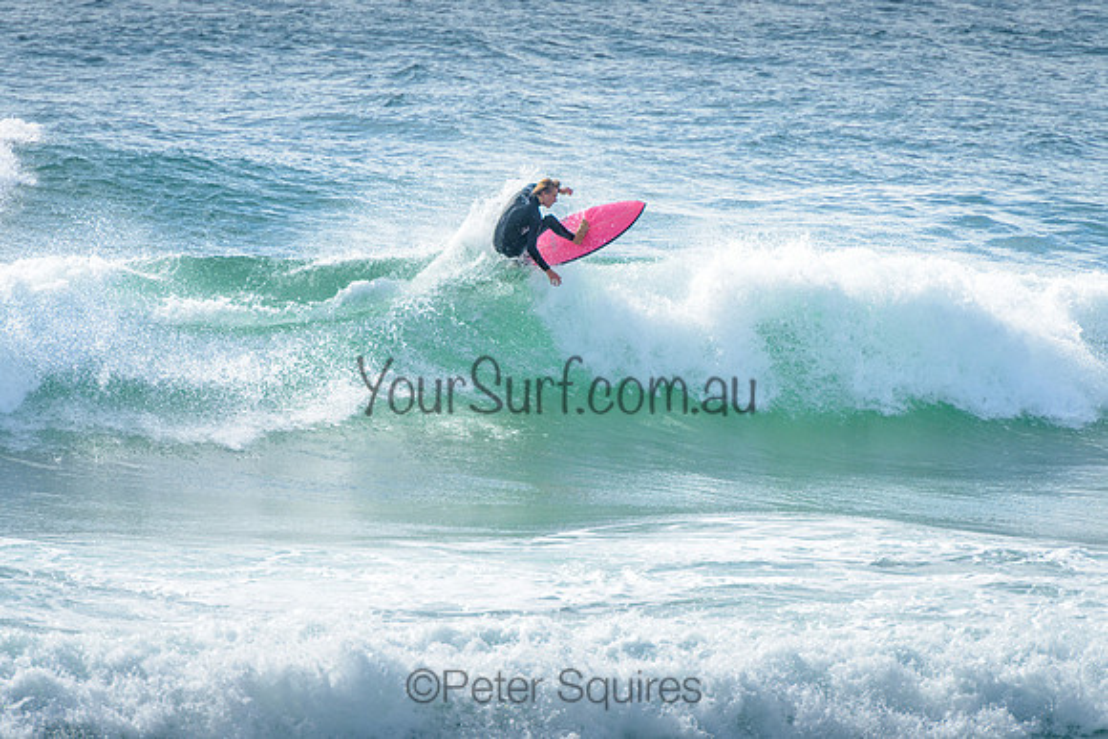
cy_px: 346
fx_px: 15097
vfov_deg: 2.8
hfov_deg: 4.2
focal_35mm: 490
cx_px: 544
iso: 200
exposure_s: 1/1600
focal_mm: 400
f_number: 7.1
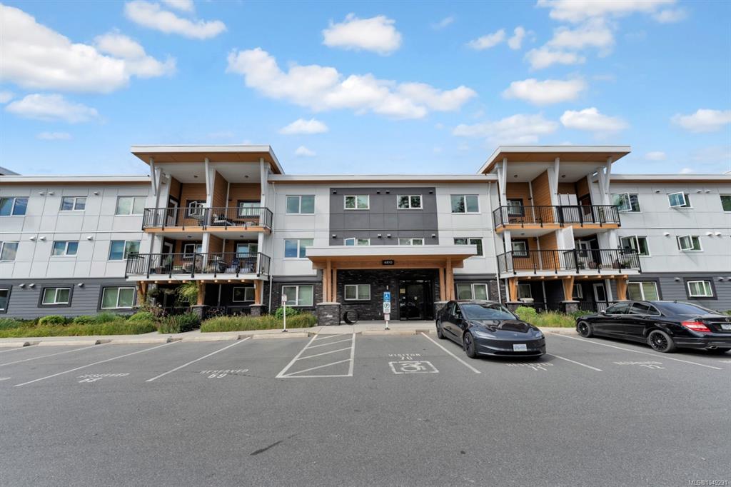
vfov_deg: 81.2
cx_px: 366
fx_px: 284
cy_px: 244
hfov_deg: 104.3
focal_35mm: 14
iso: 100
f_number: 4.5
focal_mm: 14
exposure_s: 1/800
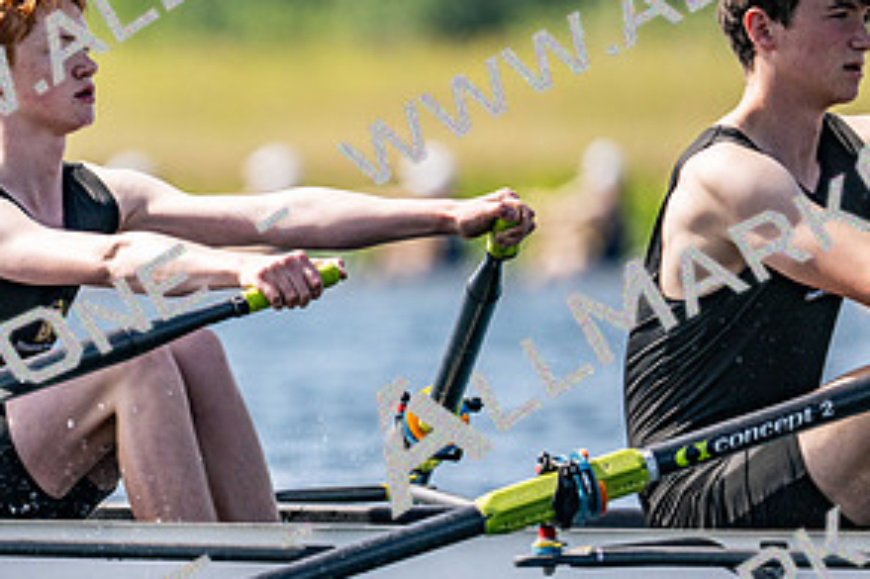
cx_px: 122
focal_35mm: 793
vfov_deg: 1.7
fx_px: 19153
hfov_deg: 2.6
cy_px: 236
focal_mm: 400
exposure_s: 1/2500
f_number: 4.5
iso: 320
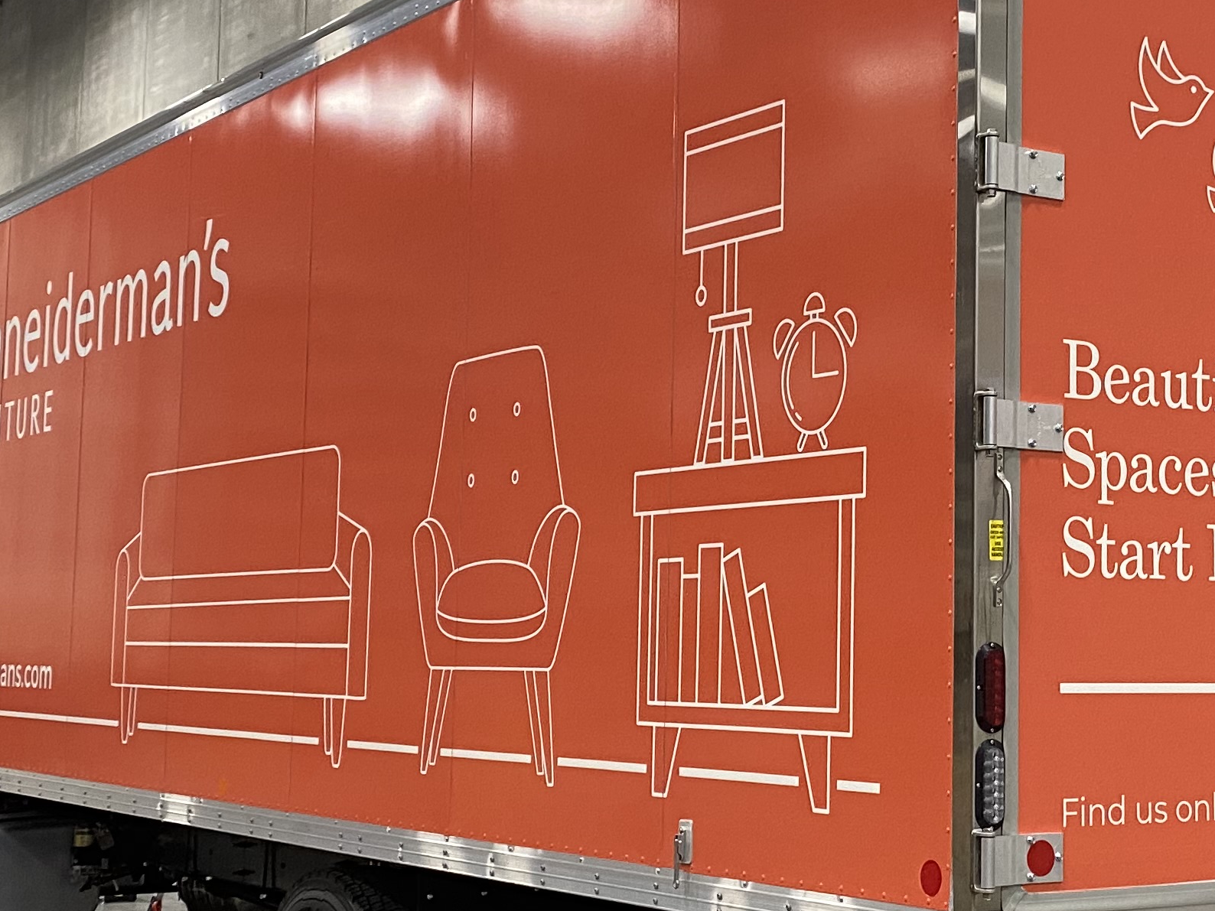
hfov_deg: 28.8
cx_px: 966
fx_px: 2317
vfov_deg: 22.3
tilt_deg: +5.1
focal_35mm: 66
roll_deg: -1.0
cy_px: 457
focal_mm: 4.25
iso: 200
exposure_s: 1/60
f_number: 1.8
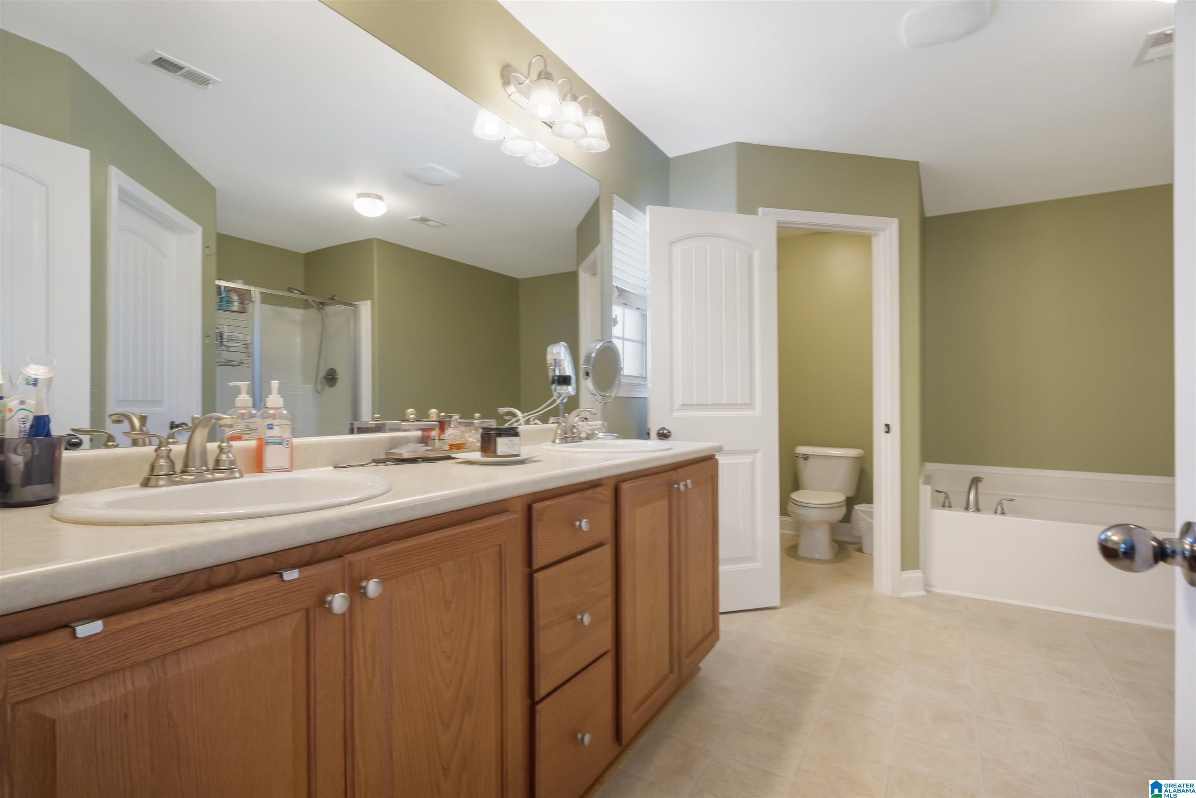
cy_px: 399
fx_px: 532
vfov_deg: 73.8
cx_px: 598
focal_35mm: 16
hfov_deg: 96.7
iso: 250
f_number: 11
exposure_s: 1/3
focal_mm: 16
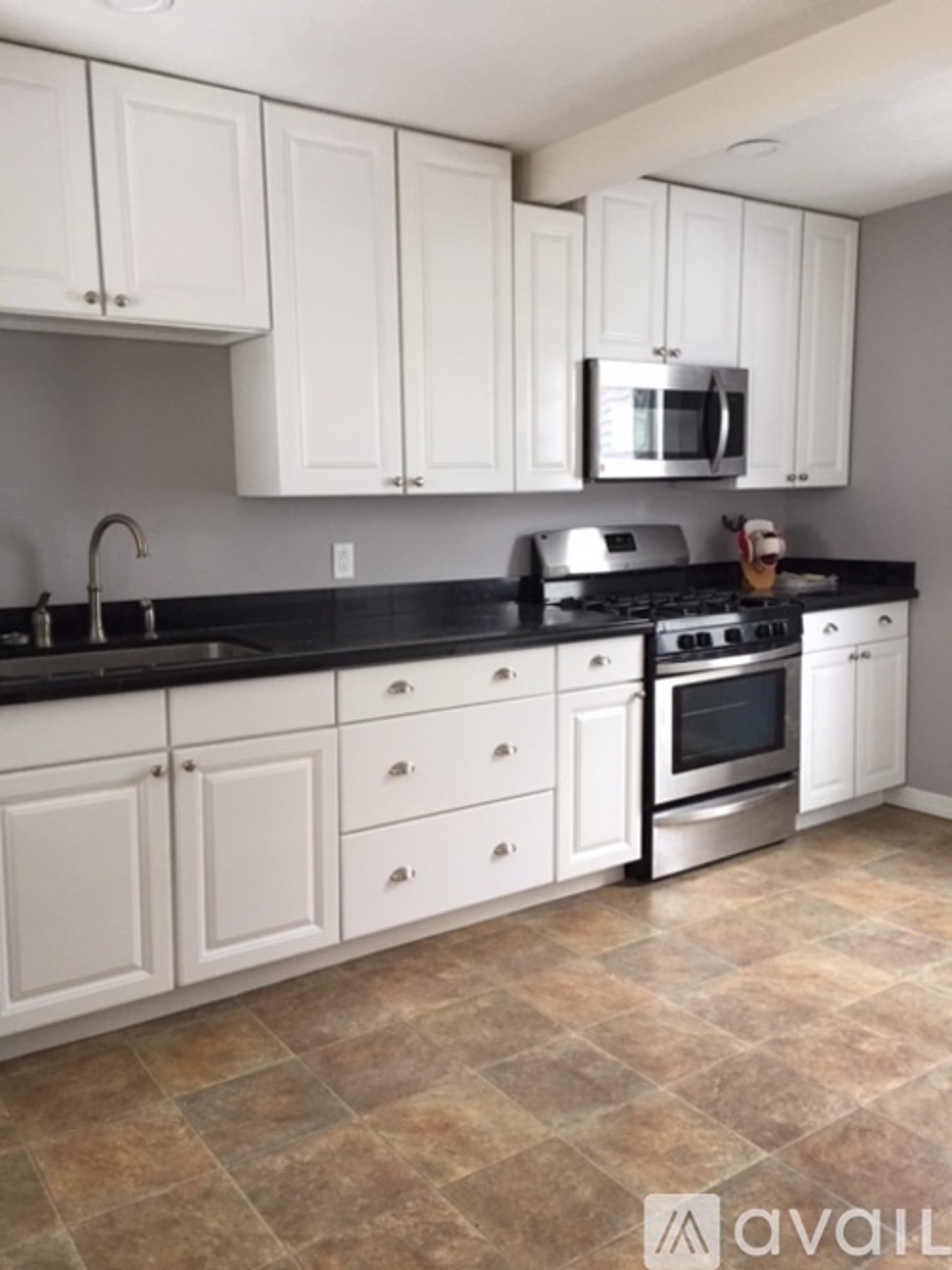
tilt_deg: -7.5
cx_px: 476
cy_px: 635
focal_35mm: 29
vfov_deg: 61.7
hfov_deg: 48.2
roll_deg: +0.6
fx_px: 1064
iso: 50
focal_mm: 4.15
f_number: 2.2
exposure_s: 1/30
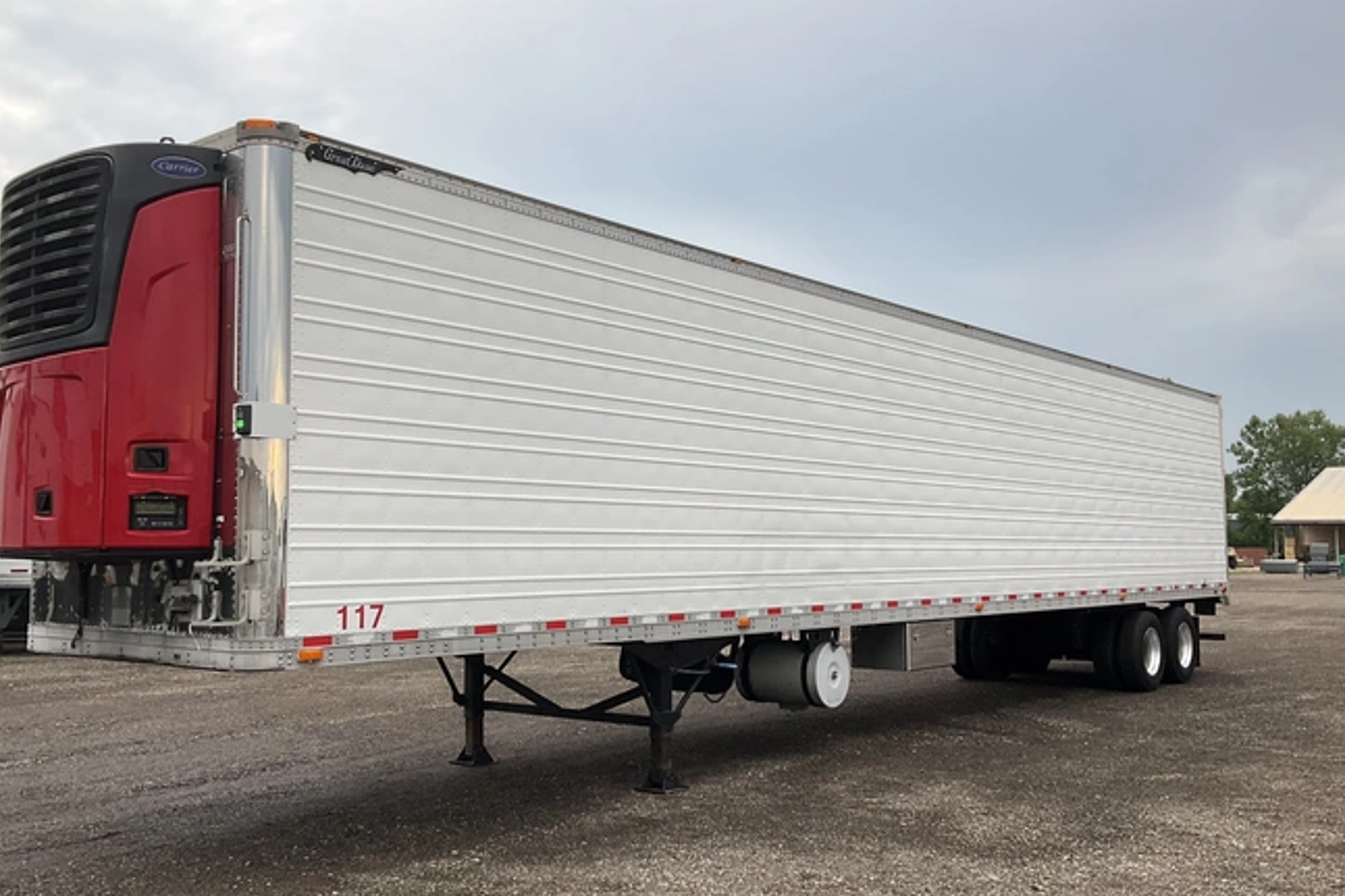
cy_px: 458
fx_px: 1307
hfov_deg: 54.4
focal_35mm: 35
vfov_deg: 37.8
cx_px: 667
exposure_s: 1/419
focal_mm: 3
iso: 25
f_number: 1.8
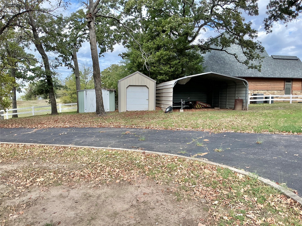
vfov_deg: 48.2
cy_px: 113
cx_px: 151
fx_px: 253
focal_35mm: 29
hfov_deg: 61.7
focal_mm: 3
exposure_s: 1/419
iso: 25
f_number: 1.8
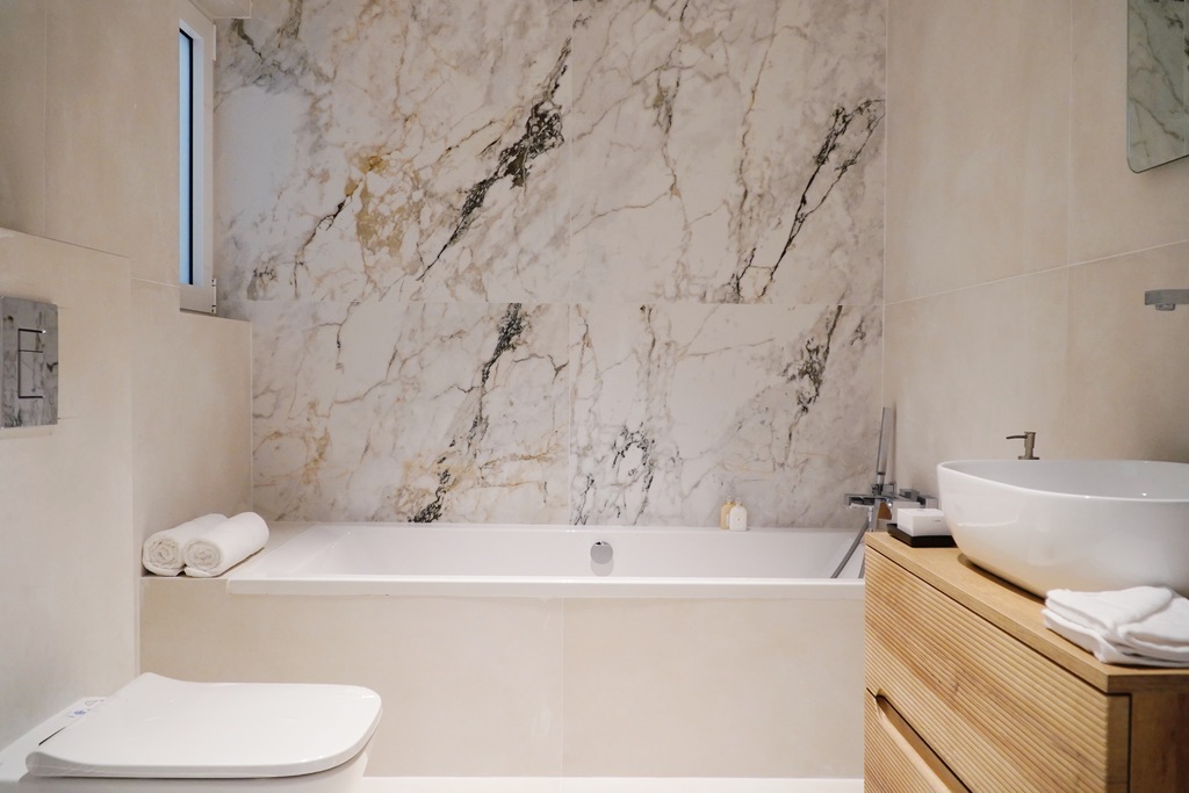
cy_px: 396
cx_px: 594
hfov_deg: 67.4
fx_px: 892
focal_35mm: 27
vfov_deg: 47.9
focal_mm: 18
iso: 1600
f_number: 4
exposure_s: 1/160
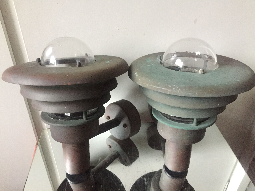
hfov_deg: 61.7
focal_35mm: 29
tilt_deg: -36.0
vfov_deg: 48.2
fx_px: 214
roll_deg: -2.2
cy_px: 96
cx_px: 128
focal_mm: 4.15
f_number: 2.2
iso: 400
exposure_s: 1/17
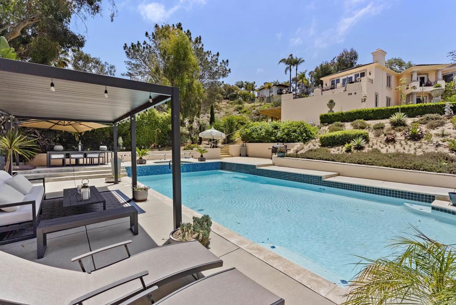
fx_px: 203
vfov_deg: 73.8
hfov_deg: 96.7
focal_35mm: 16
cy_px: 152
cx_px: 228
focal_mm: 16
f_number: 8
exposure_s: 1/2500
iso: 500
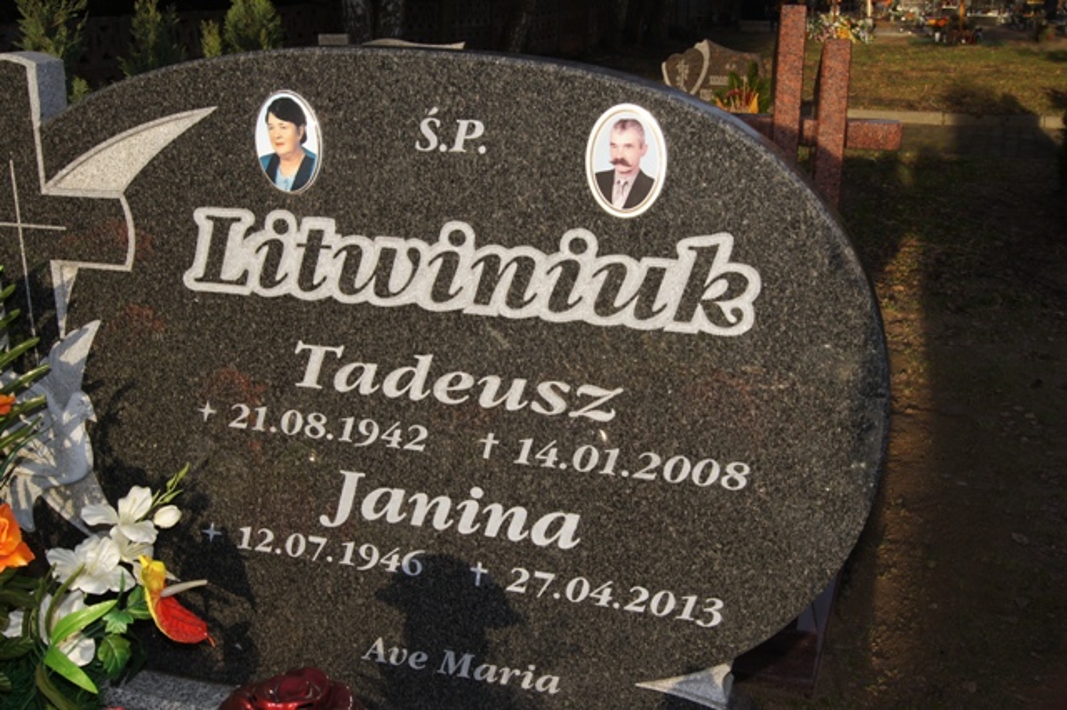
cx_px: 534
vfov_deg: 34.2
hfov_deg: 49.6
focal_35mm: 39
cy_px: 355
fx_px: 1155
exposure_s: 1/160
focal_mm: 26
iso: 200
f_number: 13
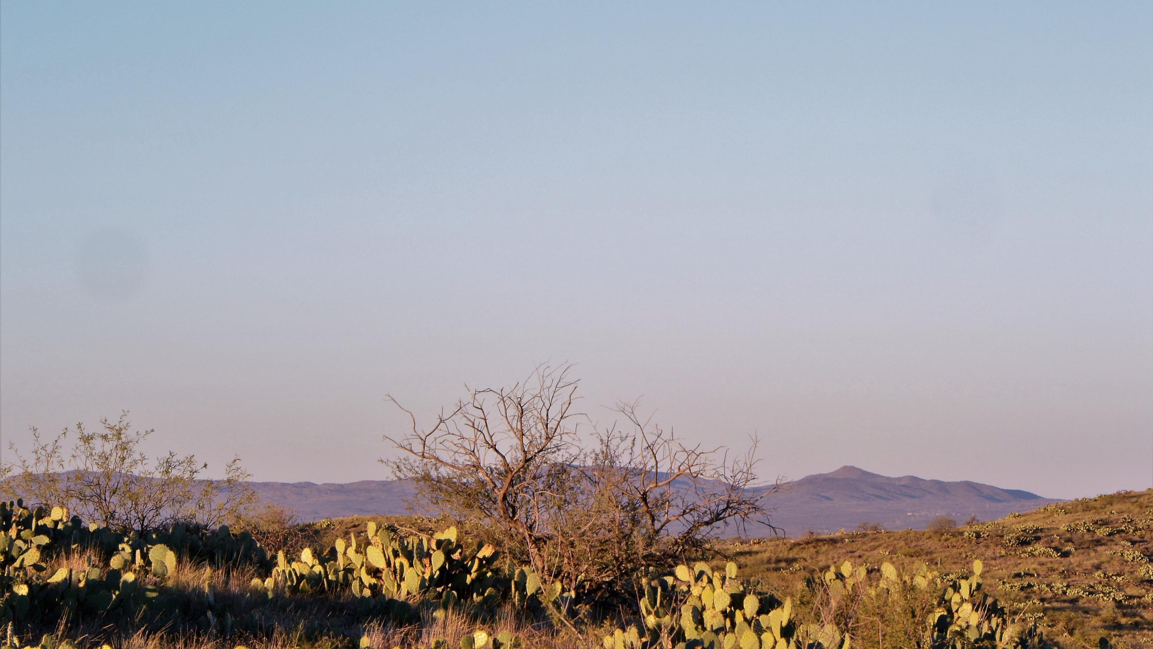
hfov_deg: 12.6
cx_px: 577
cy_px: 376
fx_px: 5228
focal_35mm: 171
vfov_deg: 7.1
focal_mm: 60.4
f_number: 11
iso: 160
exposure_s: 1/100
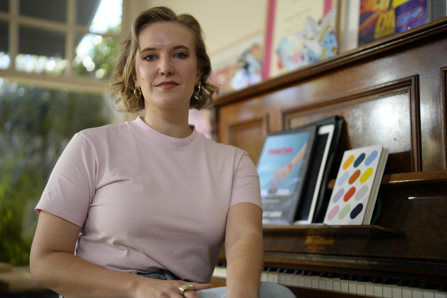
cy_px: 149
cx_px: 224
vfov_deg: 27.0
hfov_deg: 39.6
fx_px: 621
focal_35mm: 50
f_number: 1.4
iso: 400
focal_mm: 50
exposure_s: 1/1600
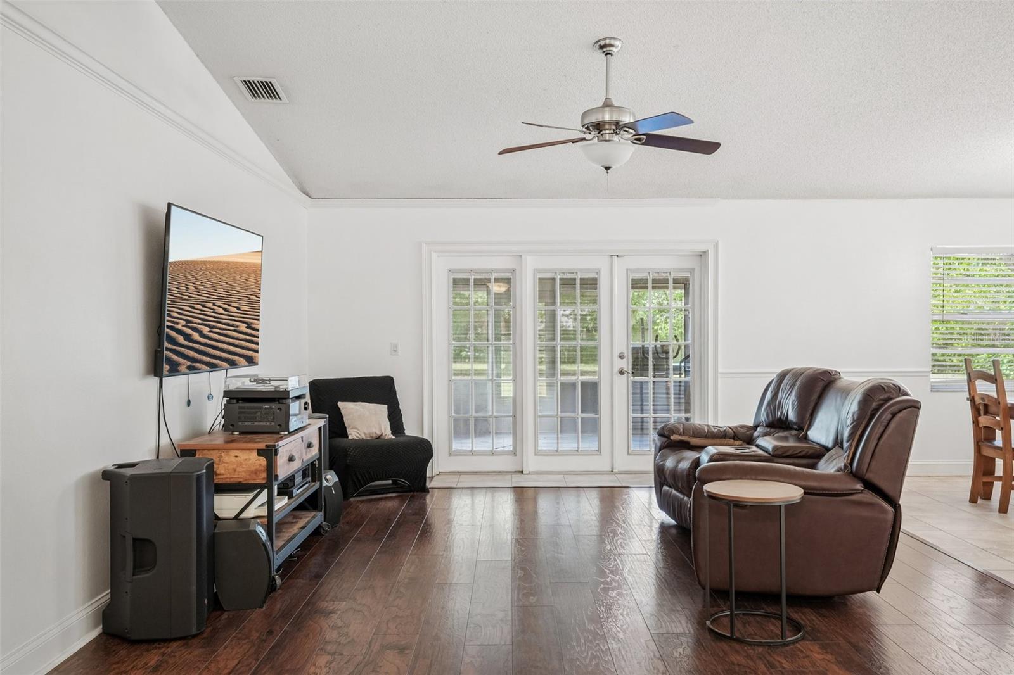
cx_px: 507
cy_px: 338
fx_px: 845
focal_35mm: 30
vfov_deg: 43.6
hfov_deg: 61.9
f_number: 8
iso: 500
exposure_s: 1/8
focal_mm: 20
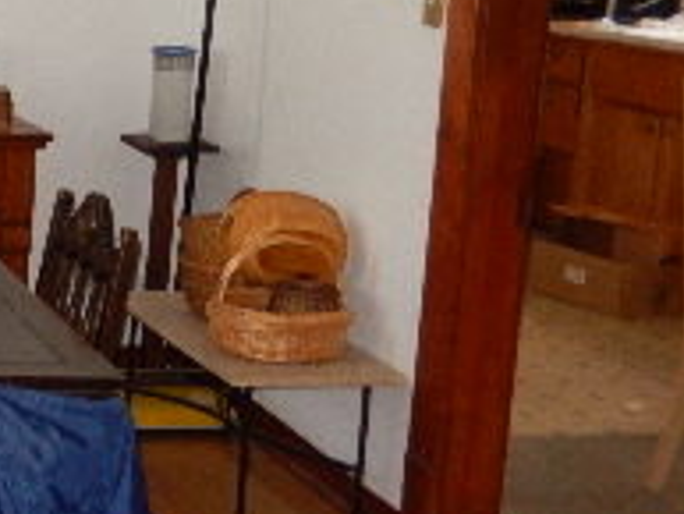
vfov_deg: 17.7
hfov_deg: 20.1
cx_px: -361
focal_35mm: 83
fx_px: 1641
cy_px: 170
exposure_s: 1/30
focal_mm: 4.5
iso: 200
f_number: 3.4
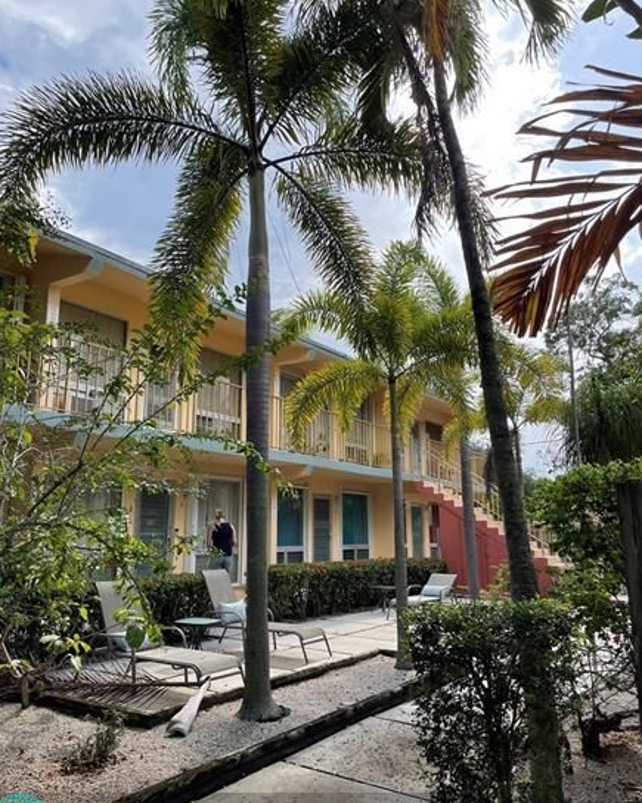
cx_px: 323
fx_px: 665
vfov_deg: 62.2
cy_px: 409
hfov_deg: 51.5
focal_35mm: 28
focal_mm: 4.2
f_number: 1.6
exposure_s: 1/1825
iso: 32
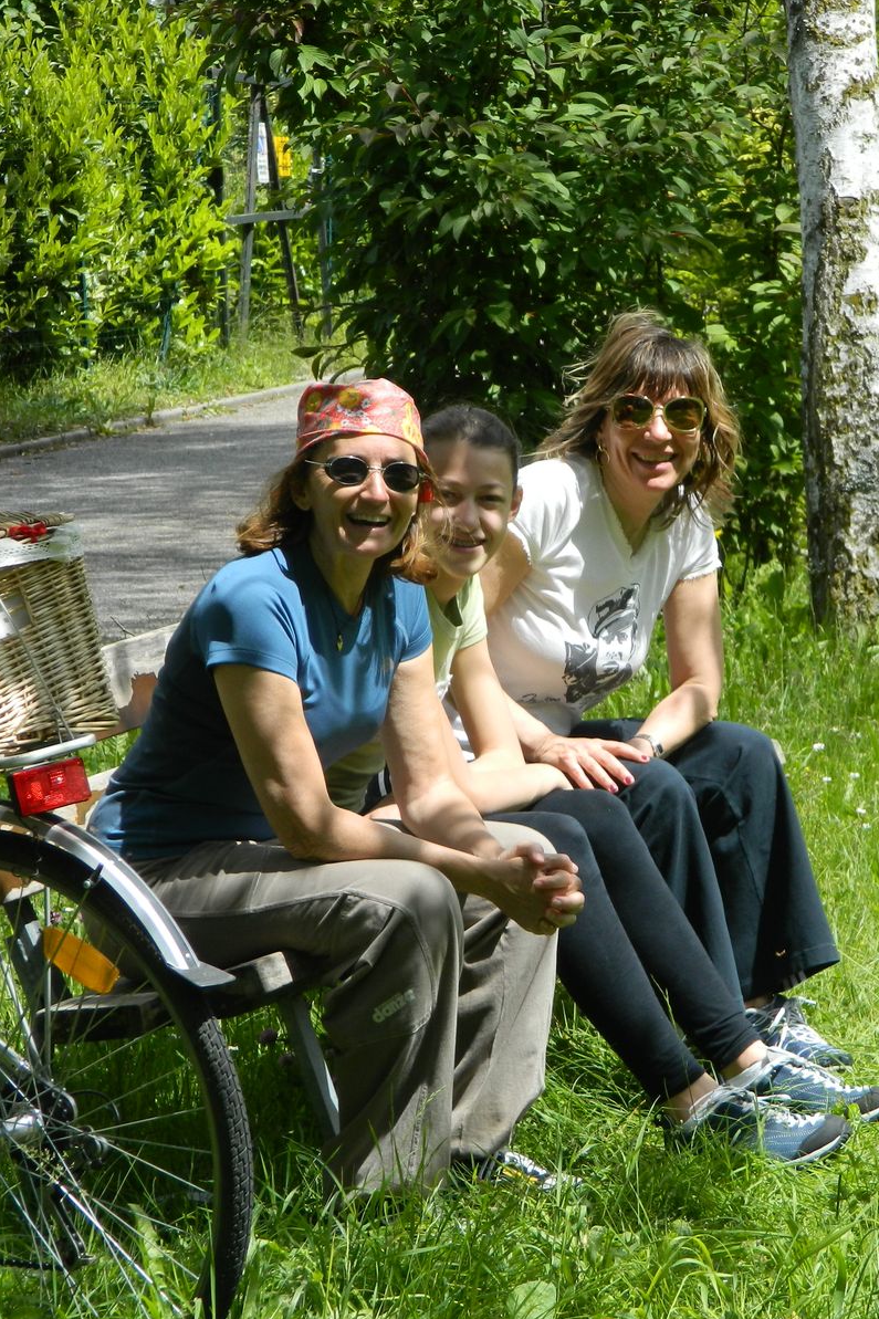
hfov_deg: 7.6
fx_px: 6594
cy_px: 659
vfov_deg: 11.4
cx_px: 562
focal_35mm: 180
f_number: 4.7
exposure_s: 1/250
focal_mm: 23.2
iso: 80
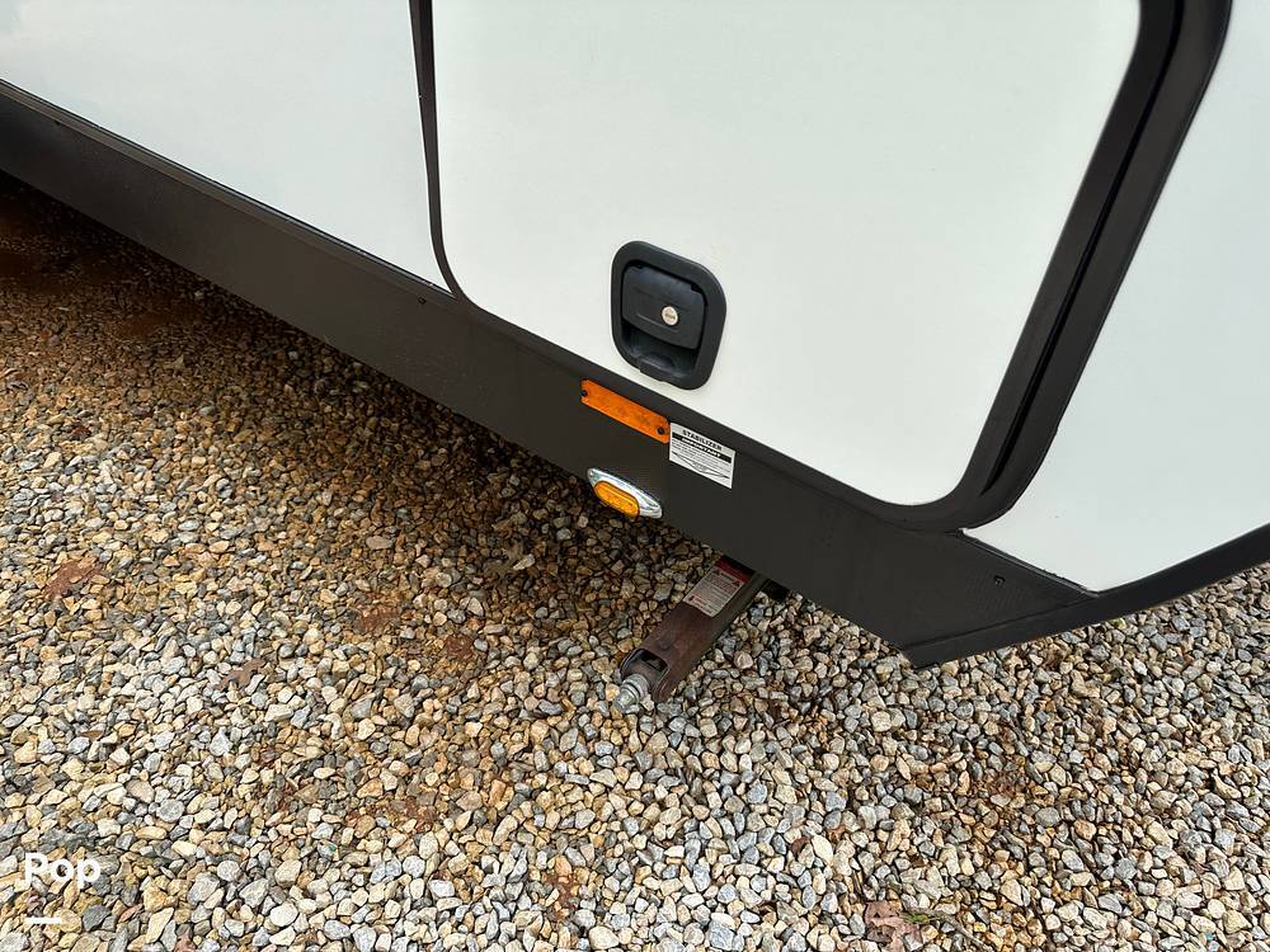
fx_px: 881
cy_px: 476
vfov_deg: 56.8
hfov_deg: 71.6
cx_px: 635
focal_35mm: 24
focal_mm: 6.86
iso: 80
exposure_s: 1/718
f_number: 1.78
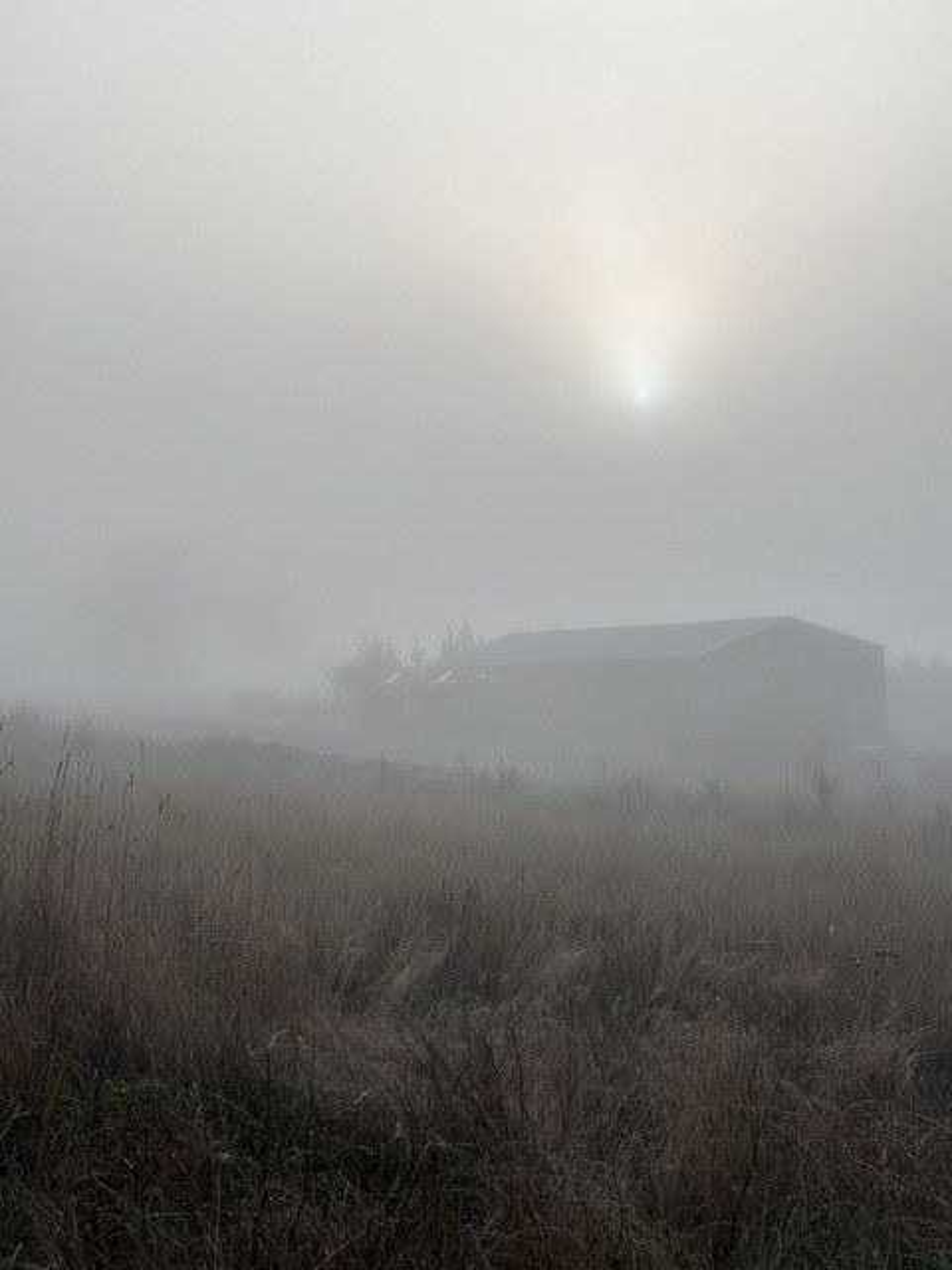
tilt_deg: +0.1
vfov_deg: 39.7
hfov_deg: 30.3
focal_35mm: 48
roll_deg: +2.4
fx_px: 1760
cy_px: 635
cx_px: 476
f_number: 1.78
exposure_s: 1/3472
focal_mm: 6.86
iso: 64
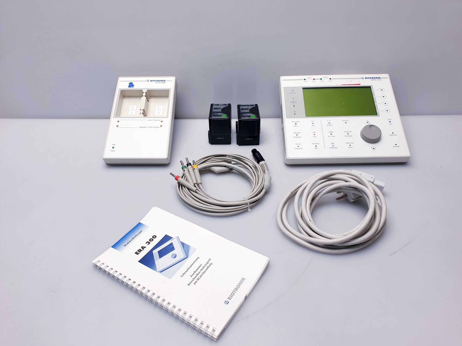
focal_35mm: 26
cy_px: 173
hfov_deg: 67.3
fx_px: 347
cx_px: 231
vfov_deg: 53.1
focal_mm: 4.3
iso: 50
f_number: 2.4
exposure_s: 1/117
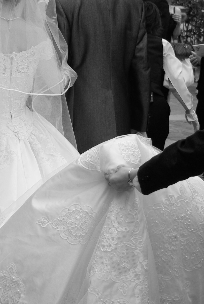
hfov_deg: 11.2
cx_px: 48
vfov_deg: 16.7
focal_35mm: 122
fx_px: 1034
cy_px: 106
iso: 100
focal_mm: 50
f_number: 6.7
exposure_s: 1/125
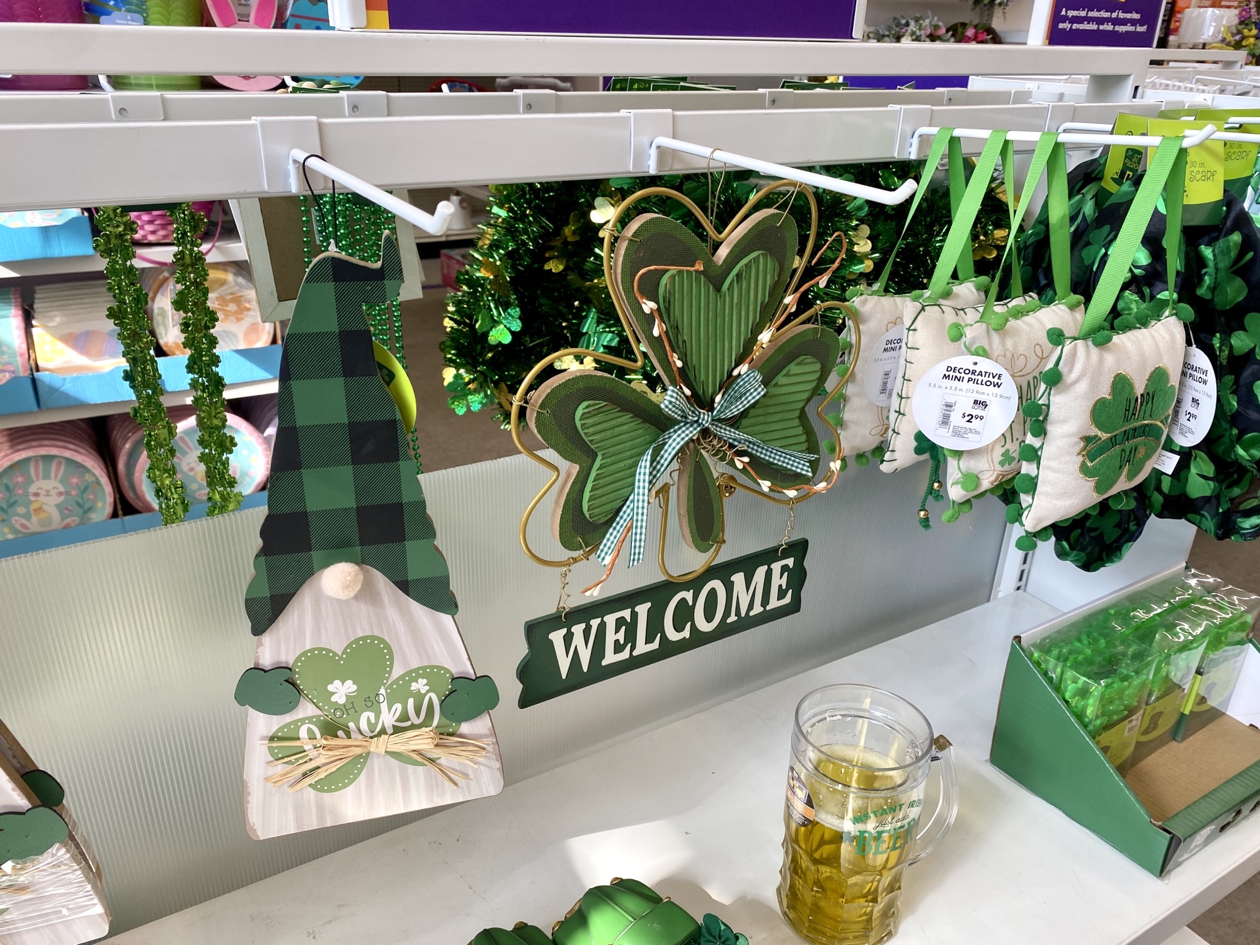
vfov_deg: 53.1
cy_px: 472
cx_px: 630
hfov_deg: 67.3
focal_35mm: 26
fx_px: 946
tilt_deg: -26.7
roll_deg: -1.5
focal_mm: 4.25
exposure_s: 1/122
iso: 40
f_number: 1.8
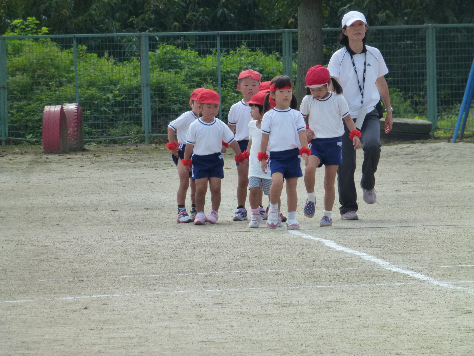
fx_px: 5258
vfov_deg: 3.9
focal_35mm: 384
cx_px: 237
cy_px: 178
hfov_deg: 5.2
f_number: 5.9
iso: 160
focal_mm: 68.8
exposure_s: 1/320
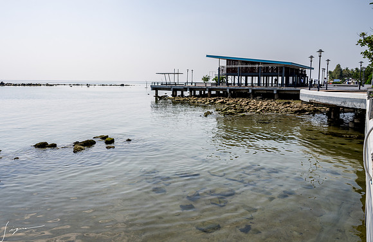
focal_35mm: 29
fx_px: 294
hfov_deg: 64.4
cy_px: 98
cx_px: 154
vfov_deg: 44.5
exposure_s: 1/500
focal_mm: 24
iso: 64
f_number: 5.6
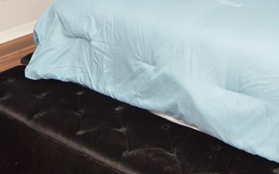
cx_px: 218
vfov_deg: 20.1
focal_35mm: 58
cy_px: -64
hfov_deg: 34.2
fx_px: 441
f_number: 8
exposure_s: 1/50
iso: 800
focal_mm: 12
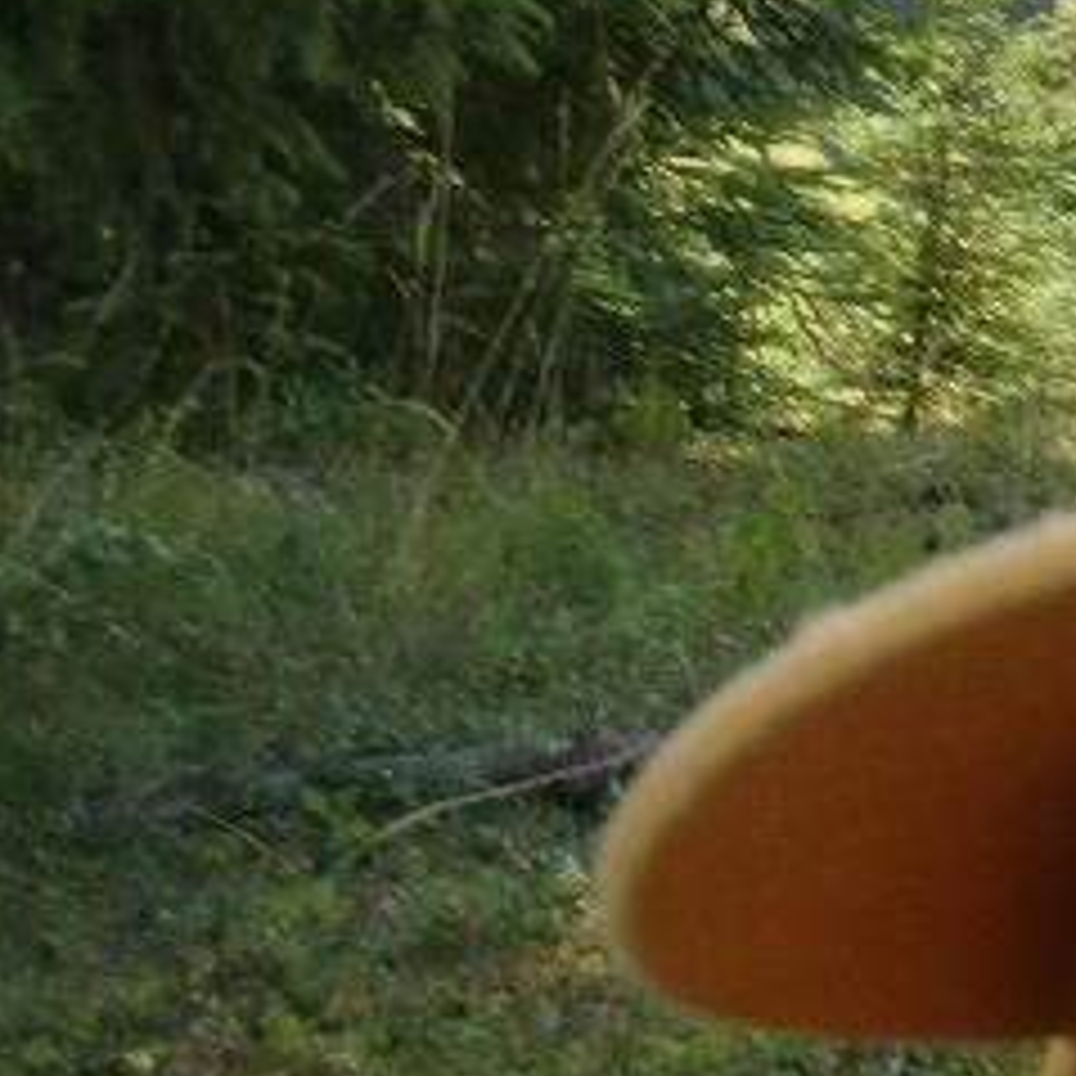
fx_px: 5064
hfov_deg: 11.3
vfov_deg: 11.8
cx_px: 1904
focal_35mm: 144
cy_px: -351
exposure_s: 1/125
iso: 64
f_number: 3.9
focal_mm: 6.66
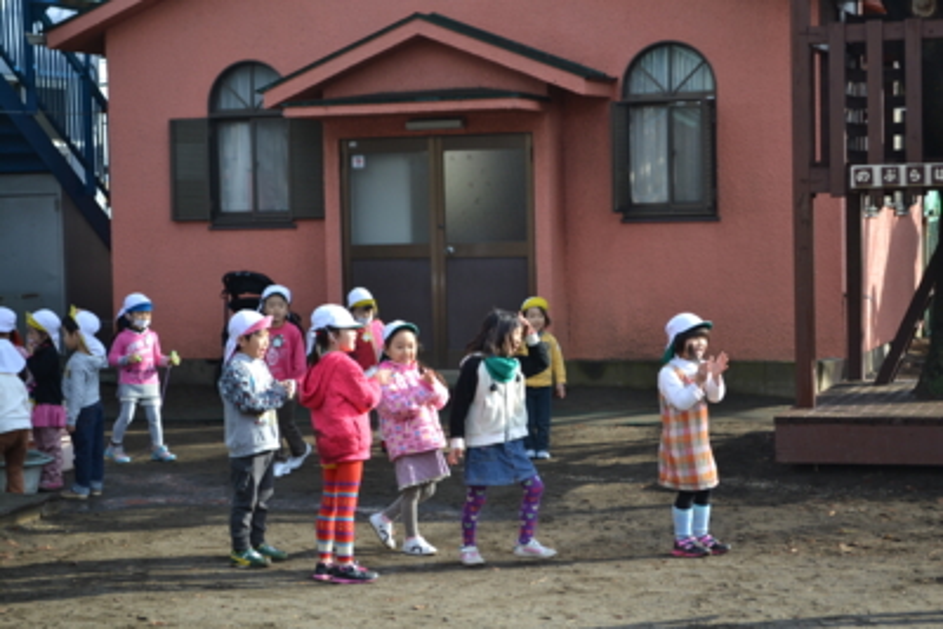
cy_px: 314
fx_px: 2162
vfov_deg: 16.6
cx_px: 472
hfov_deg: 24.6
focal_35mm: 82
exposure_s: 1/125
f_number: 5.6
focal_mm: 55
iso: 140
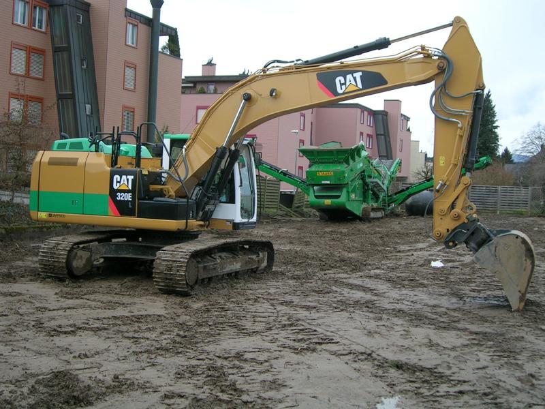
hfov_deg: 39.7
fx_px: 756
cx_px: 272
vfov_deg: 30.3
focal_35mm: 48
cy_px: 204
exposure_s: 1/211
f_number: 3.1
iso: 50
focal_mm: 7.3
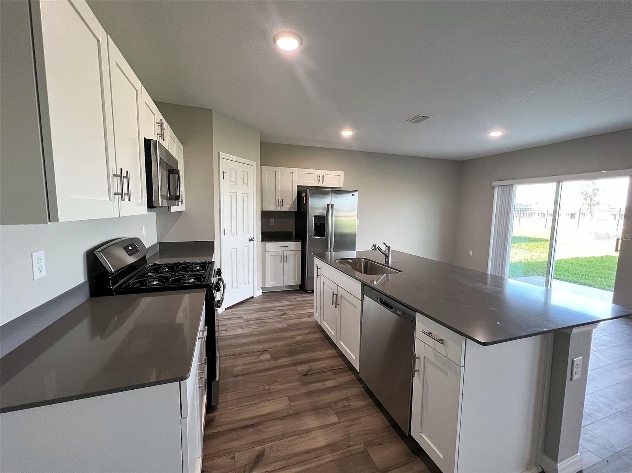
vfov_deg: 89.9
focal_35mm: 13
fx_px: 237
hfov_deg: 106.2
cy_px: 236
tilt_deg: -5.9
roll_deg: +0.9
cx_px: 316
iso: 200
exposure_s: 1/120
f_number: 1.8
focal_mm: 1.57
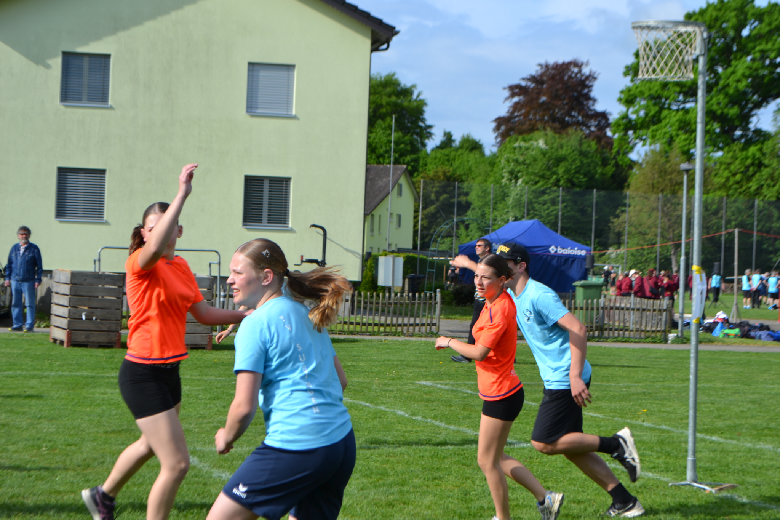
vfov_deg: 16.6
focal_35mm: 82
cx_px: 390
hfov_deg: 24.6
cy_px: 260
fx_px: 1787
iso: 100
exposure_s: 1/250
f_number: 8
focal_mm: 55
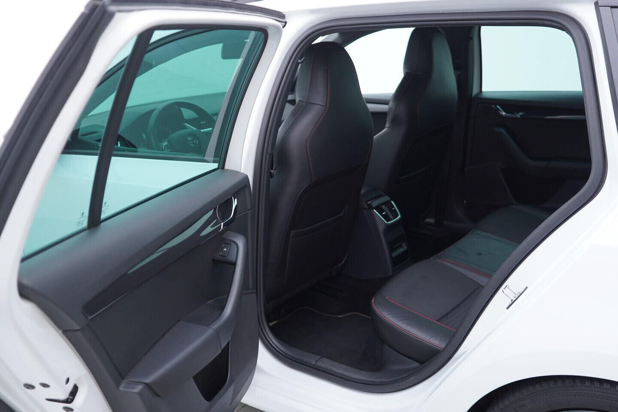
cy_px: 206
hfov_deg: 53.1
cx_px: 309
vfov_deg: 36.9
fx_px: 618
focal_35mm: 36
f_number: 2.8
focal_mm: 24
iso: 125
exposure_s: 1/40
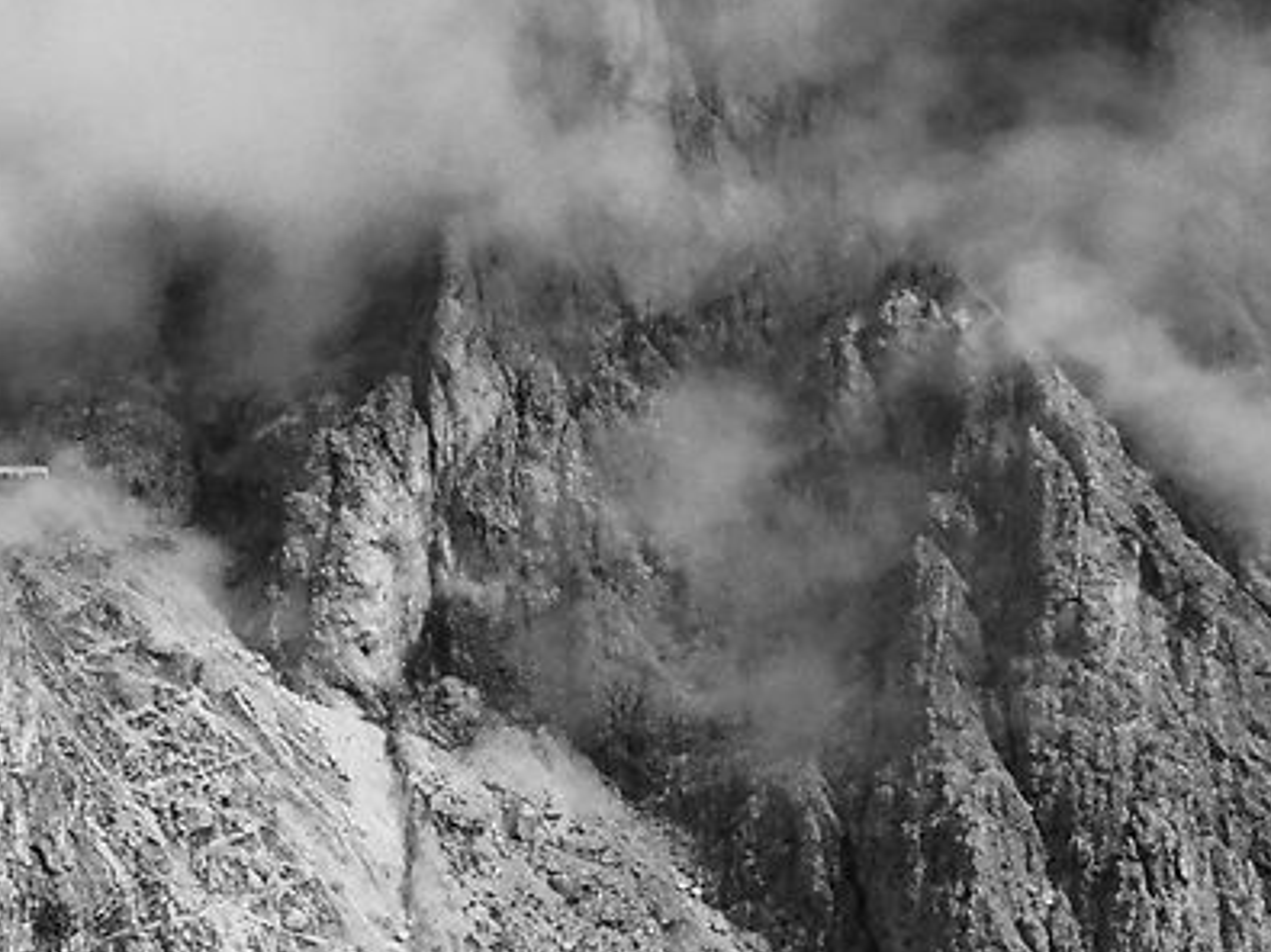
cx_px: -1055
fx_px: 9654
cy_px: 42
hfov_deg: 7.3
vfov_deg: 5.6
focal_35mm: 263
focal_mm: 45
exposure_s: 1/1600
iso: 200
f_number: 8
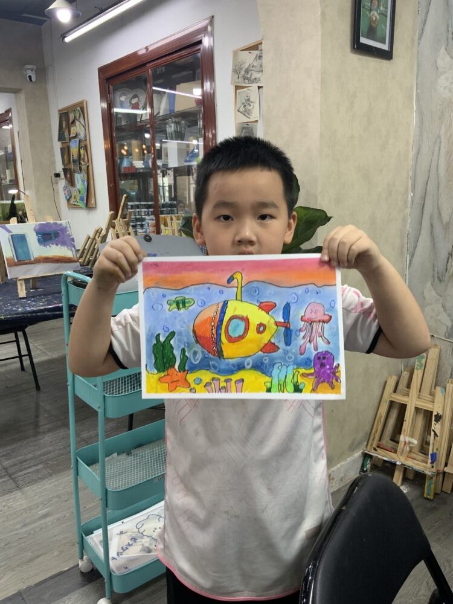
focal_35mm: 29
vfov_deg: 61.7
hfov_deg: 48.2
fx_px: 506
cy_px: 302
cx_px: 226
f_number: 1.8
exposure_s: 1/50
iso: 40
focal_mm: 3
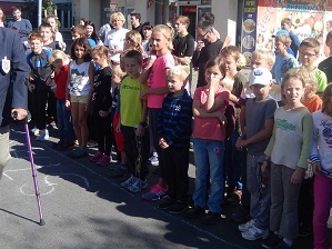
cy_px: 91
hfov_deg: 41.1
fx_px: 441
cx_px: 193
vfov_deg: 31.3
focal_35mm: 46
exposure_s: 1/1000
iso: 125
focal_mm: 4.5
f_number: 3.4
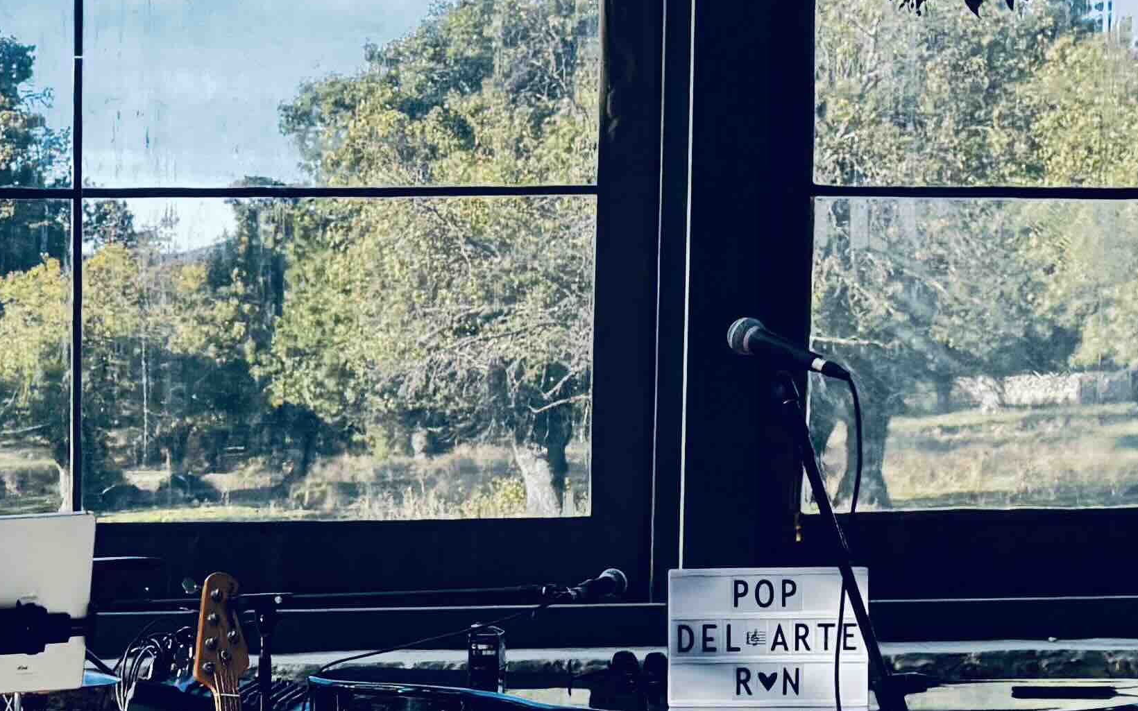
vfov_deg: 13.4
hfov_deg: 20.3
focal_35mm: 96
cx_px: -212
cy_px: 724
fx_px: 2977
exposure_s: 1/630
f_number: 1.6
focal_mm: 5.96
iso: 50
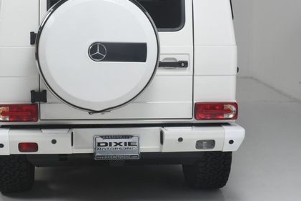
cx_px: 104
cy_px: 52
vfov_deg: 18.6
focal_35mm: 73
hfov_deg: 27.5
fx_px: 611
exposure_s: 1/160
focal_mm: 24
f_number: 14
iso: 100
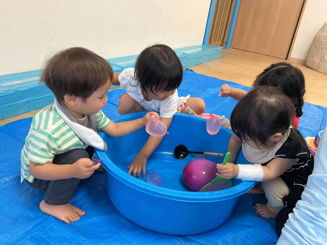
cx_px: 164
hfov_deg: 61.7
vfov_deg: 48.2
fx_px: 274
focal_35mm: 29
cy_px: 122
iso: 40
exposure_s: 1/60
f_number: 1.8
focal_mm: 3
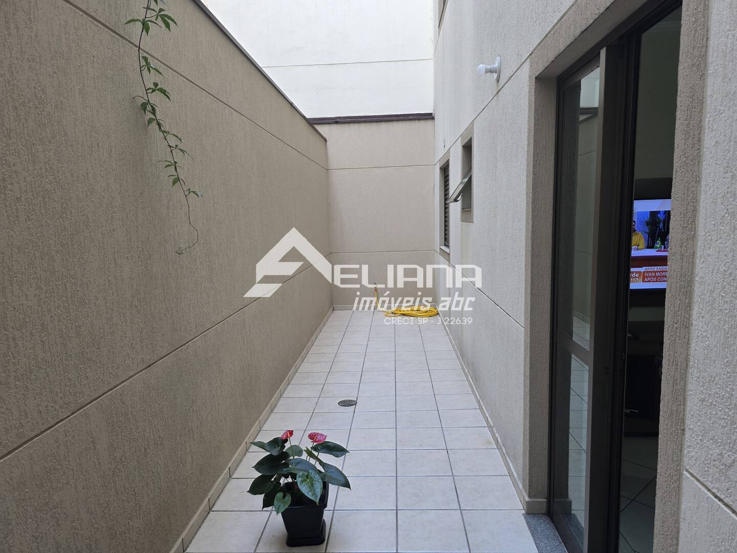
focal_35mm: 23
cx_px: 368
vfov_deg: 58.9
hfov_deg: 73.9
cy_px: 276
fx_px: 490
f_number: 1.7
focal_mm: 6.3
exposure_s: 1/120
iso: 80
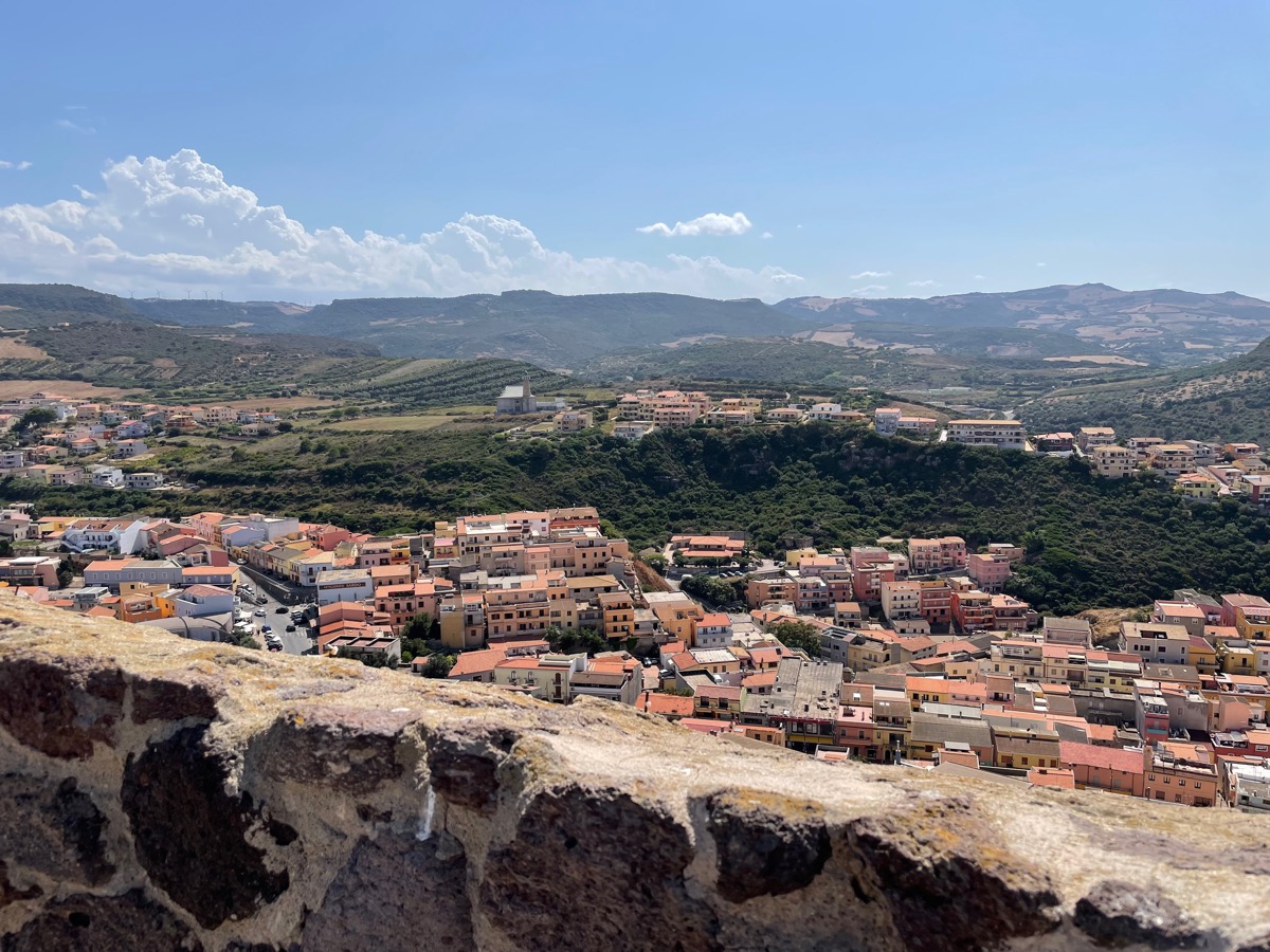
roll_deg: +0.5
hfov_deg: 67.3
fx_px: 954
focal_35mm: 26
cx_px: 635
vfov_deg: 53.1
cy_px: 476
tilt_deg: -7.9
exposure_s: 1/5556
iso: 32
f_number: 1.6
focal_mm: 4.2
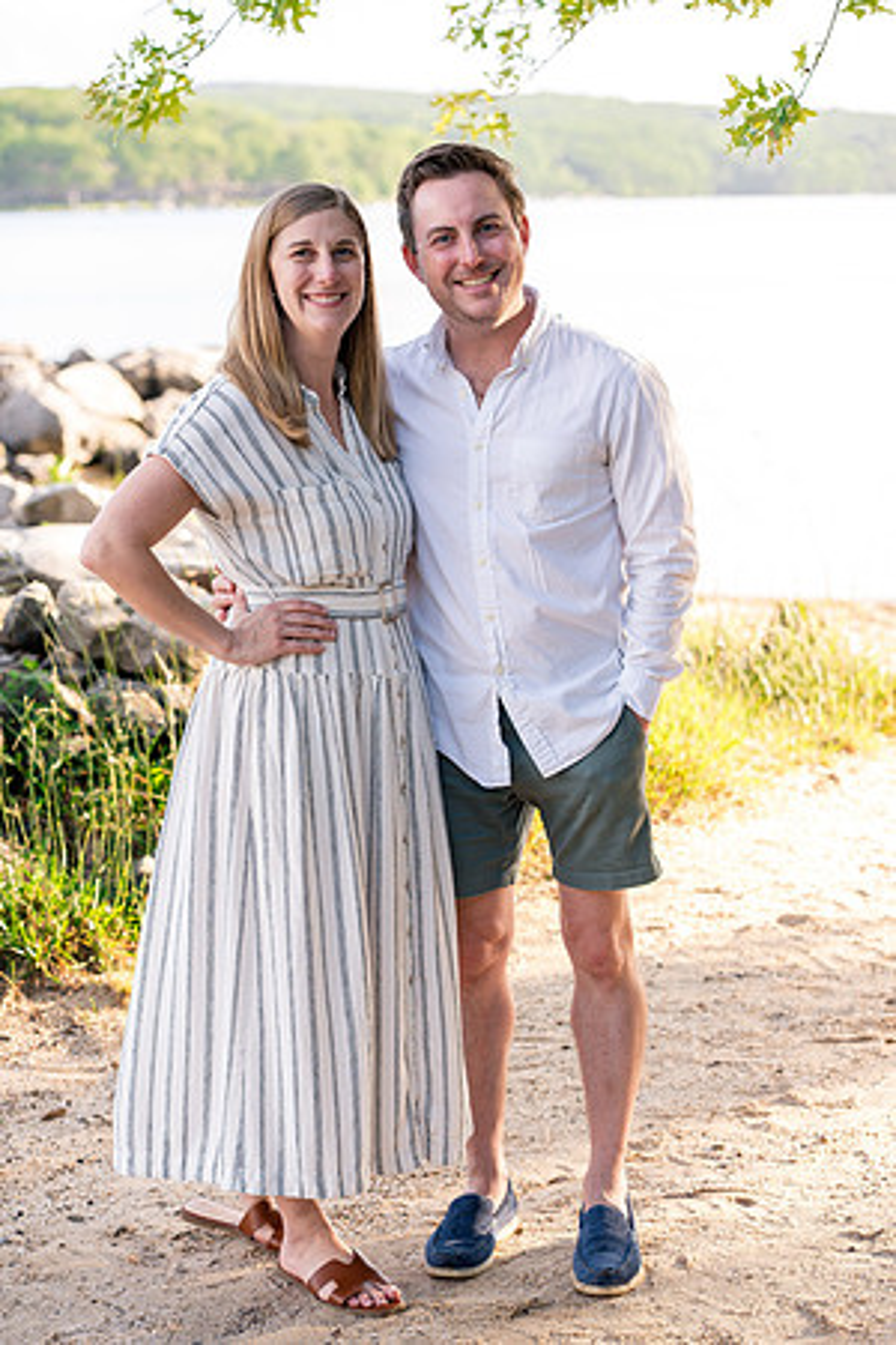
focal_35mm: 85
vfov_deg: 23.9
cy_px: 672
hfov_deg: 16.1
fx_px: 3173
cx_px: 448
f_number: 4.5
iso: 800
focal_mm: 85
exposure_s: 1/500
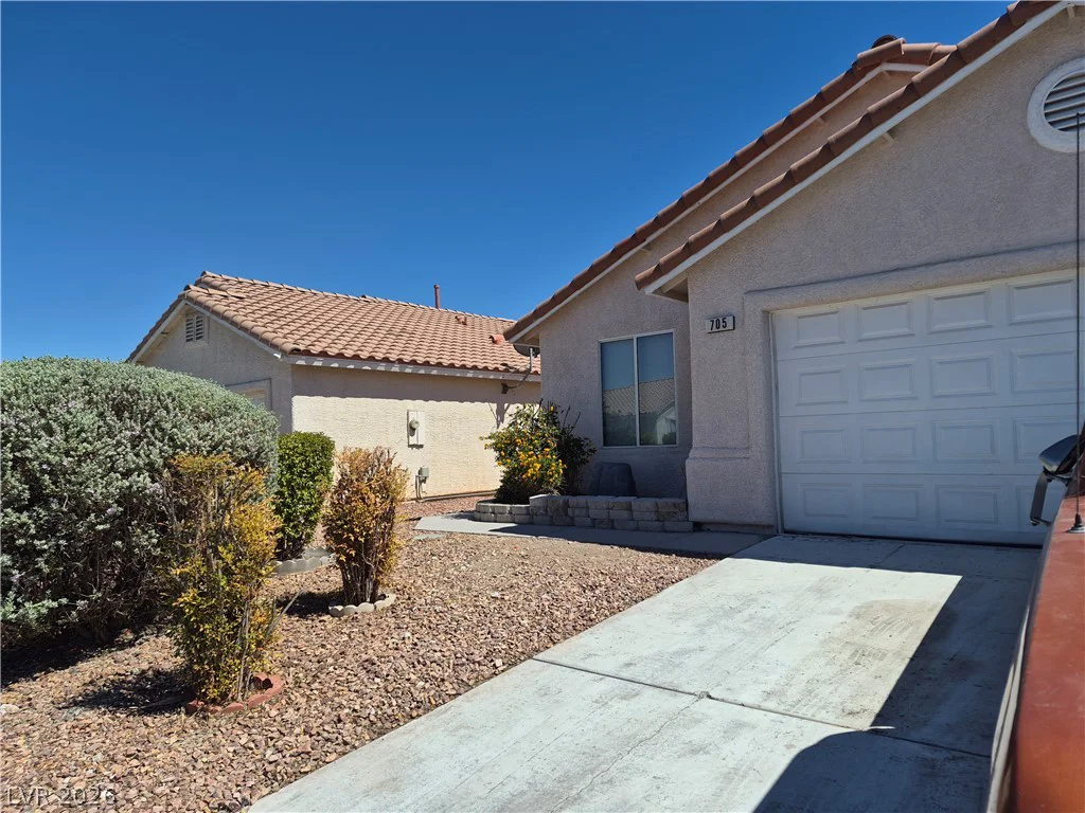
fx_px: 721
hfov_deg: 73.9
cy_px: 406
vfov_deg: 58.9
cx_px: 542
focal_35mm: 23
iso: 80
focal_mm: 5.4
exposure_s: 1/7696
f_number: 1.8
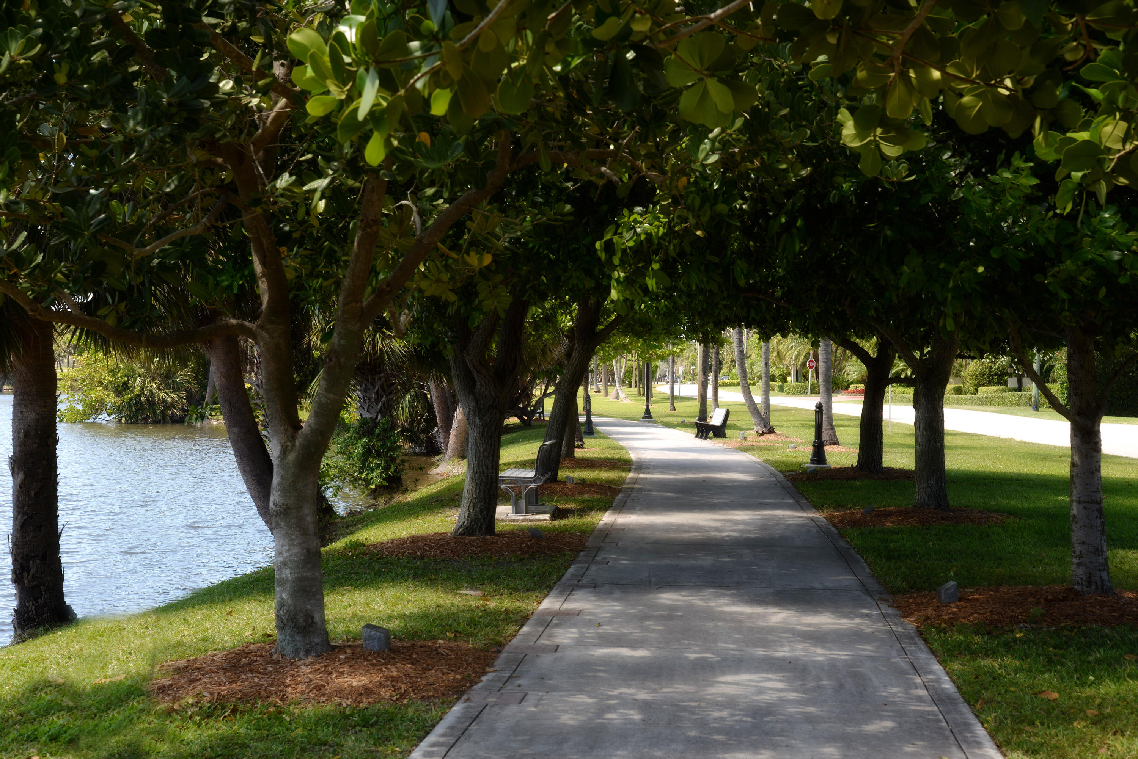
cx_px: 569
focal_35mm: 55
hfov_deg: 36.2
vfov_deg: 24.6
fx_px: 1739
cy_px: 380
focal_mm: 55
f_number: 9
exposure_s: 1/60
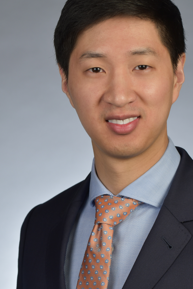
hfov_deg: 9.3
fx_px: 1181
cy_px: 184
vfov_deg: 13.9
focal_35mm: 147
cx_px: 126
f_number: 8
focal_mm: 98
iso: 400
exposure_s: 1/160
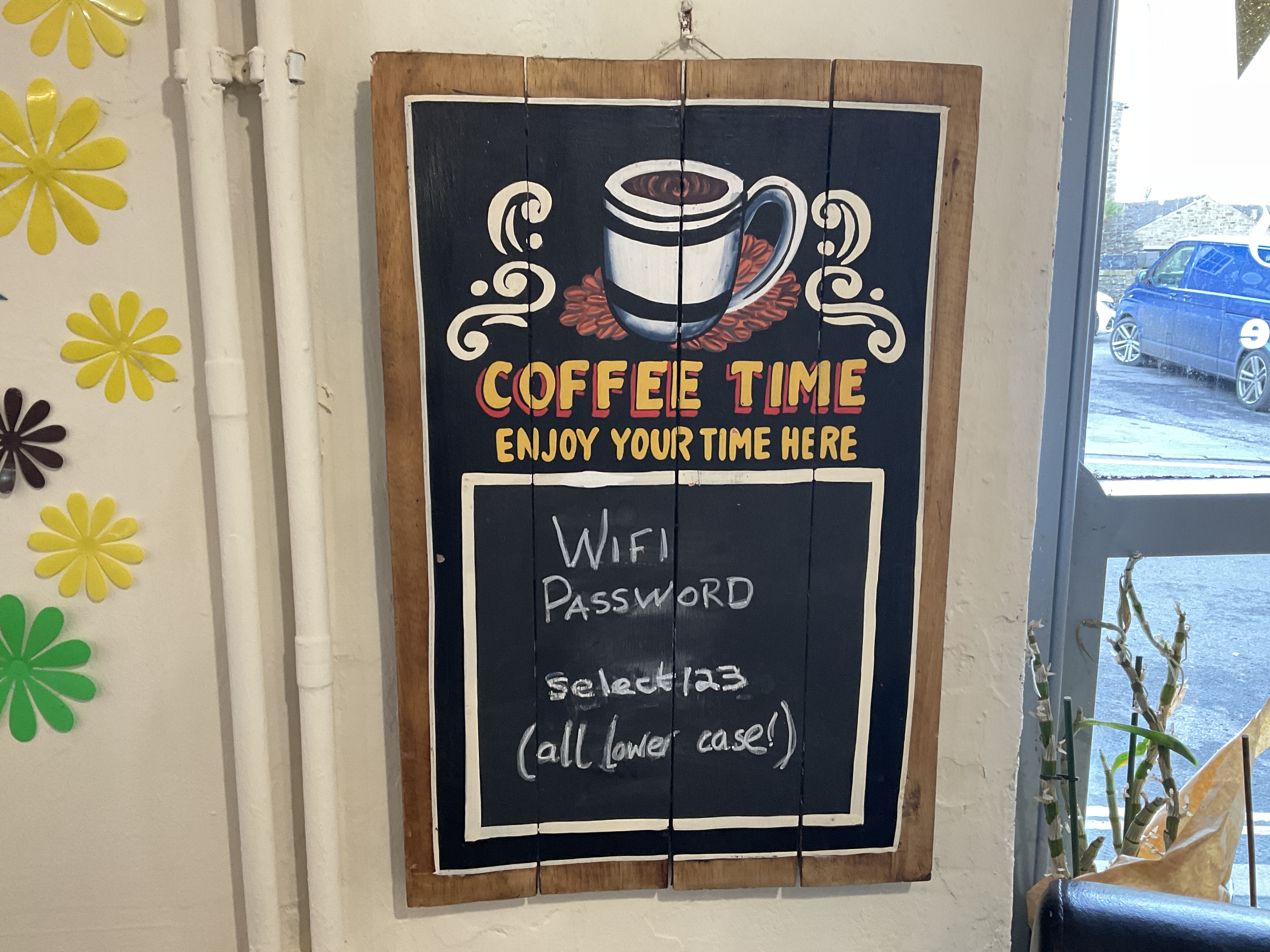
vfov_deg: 45.4
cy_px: 501
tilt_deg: -12.7
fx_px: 1137
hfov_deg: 58.4
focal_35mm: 31
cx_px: 632
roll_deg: -0.2
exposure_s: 1/50
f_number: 1.8
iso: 160
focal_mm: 3
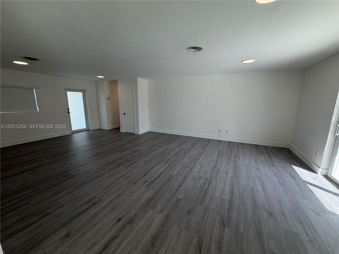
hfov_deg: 102.1
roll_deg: -0.3
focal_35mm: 14
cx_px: 170
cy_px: 127
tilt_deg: -11.4
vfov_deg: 85.7
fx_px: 137
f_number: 2.2
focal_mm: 2.22
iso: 40
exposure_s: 1/120
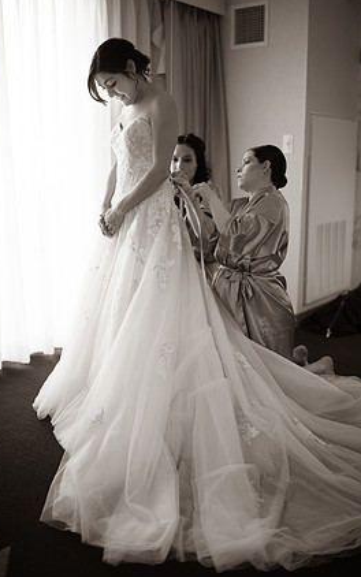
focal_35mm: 38
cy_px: 279
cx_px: 185
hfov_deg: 33.6
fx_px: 598
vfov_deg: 51.5
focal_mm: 35
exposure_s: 1/125
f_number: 1.2
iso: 200
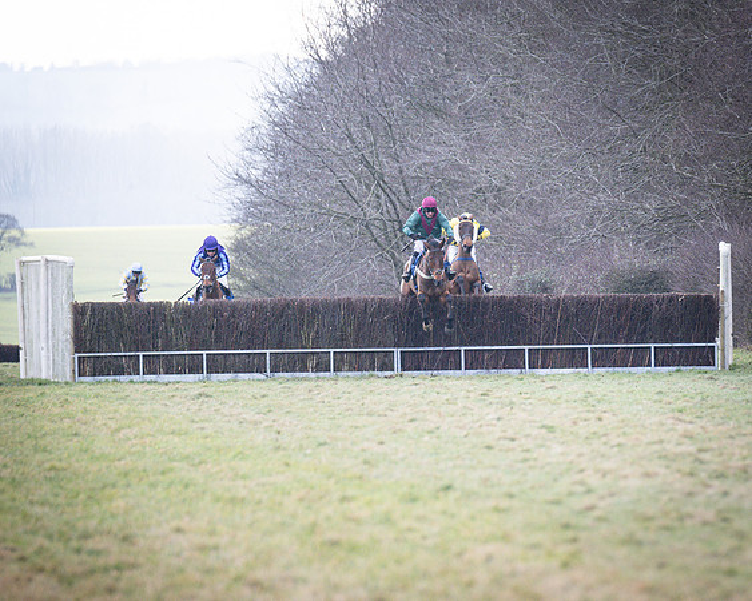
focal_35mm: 458
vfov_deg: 3.4
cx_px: 628
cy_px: 418
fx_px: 10183
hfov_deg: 4.2
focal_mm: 195
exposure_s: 1/1600
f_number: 2.8
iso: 400
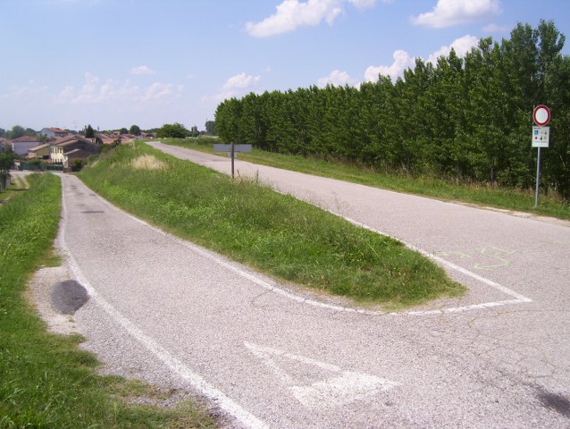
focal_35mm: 36
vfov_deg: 39.7
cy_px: 214
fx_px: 593
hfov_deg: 51.3
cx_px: 285
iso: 80
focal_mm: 6
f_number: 4.8
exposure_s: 1/800
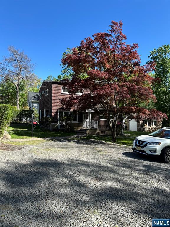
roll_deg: -0.5
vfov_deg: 71.6
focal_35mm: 24
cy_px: 114
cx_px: 85
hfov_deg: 56.8
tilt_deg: +0.3
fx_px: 157
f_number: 1.78
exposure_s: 1/1453
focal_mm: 6.86
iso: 80
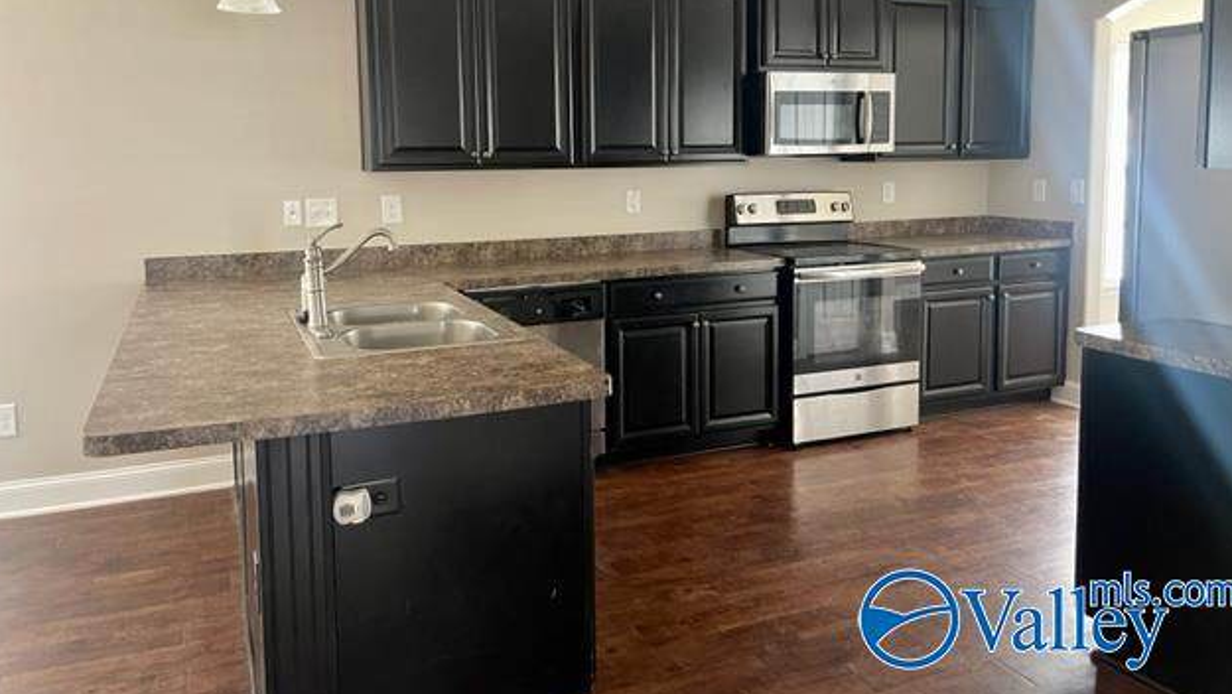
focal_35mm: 29
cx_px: 611
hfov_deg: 66.0
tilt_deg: -5.9
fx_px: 948
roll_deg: +0.4
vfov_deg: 39.7
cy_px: 233
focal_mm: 5.1
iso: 640
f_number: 1.6
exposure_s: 1/40
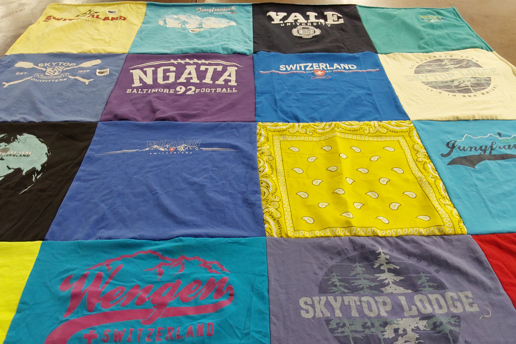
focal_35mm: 30
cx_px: 259
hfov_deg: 61.9
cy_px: 198
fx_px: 430
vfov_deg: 43.5
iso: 125
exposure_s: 1/60
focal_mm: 2.91
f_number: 1.9
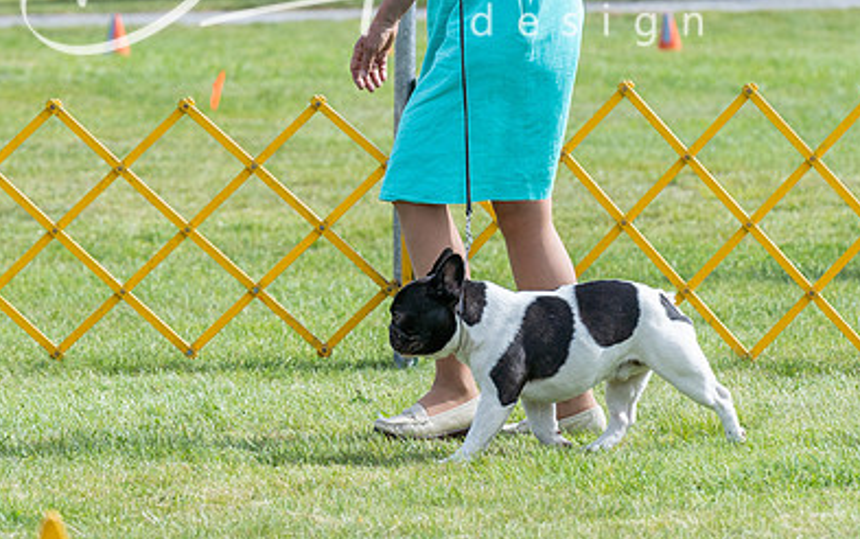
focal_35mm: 314
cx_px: 341
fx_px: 7363
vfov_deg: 4.2
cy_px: 43
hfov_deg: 6.7
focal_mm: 151
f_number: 5.6
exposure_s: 1/1250
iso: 320
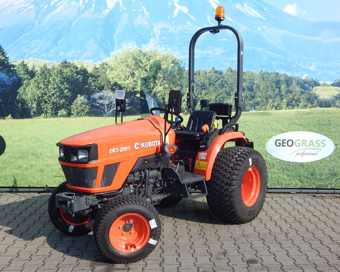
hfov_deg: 45.8
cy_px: 136
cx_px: 167
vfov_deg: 37.3
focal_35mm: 40
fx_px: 403
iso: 125
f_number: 3.4
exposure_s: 1/1500
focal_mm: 6.8
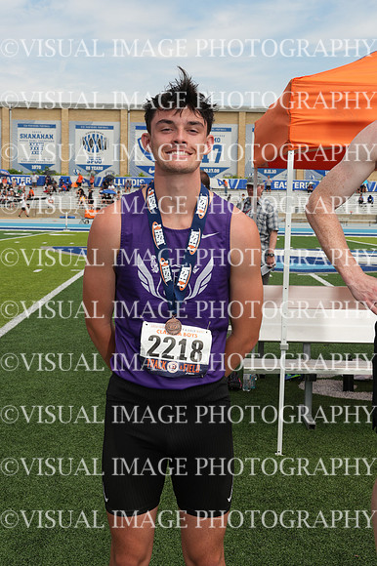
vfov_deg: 34.2
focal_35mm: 58
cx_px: 188
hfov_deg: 23.2
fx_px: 920
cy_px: 283
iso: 100
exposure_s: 1/160
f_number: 10
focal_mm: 39
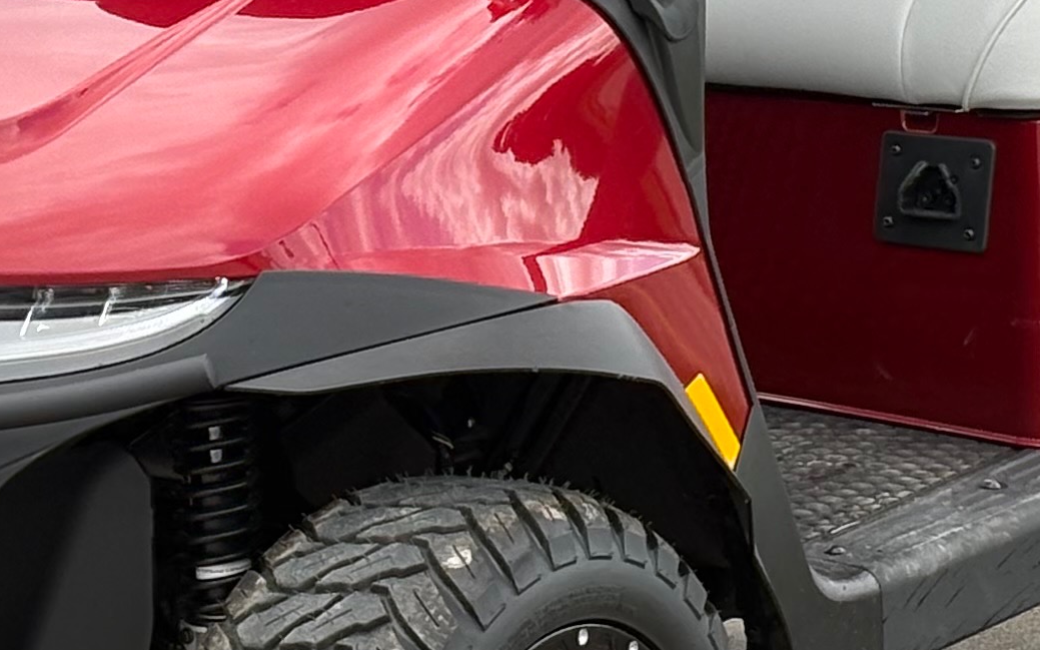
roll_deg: +0.1
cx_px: 696
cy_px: -32
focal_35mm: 214
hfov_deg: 9.8
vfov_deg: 6.1
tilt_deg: -6.9
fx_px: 6064
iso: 32
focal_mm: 5.96
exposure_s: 1/765
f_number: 1.6
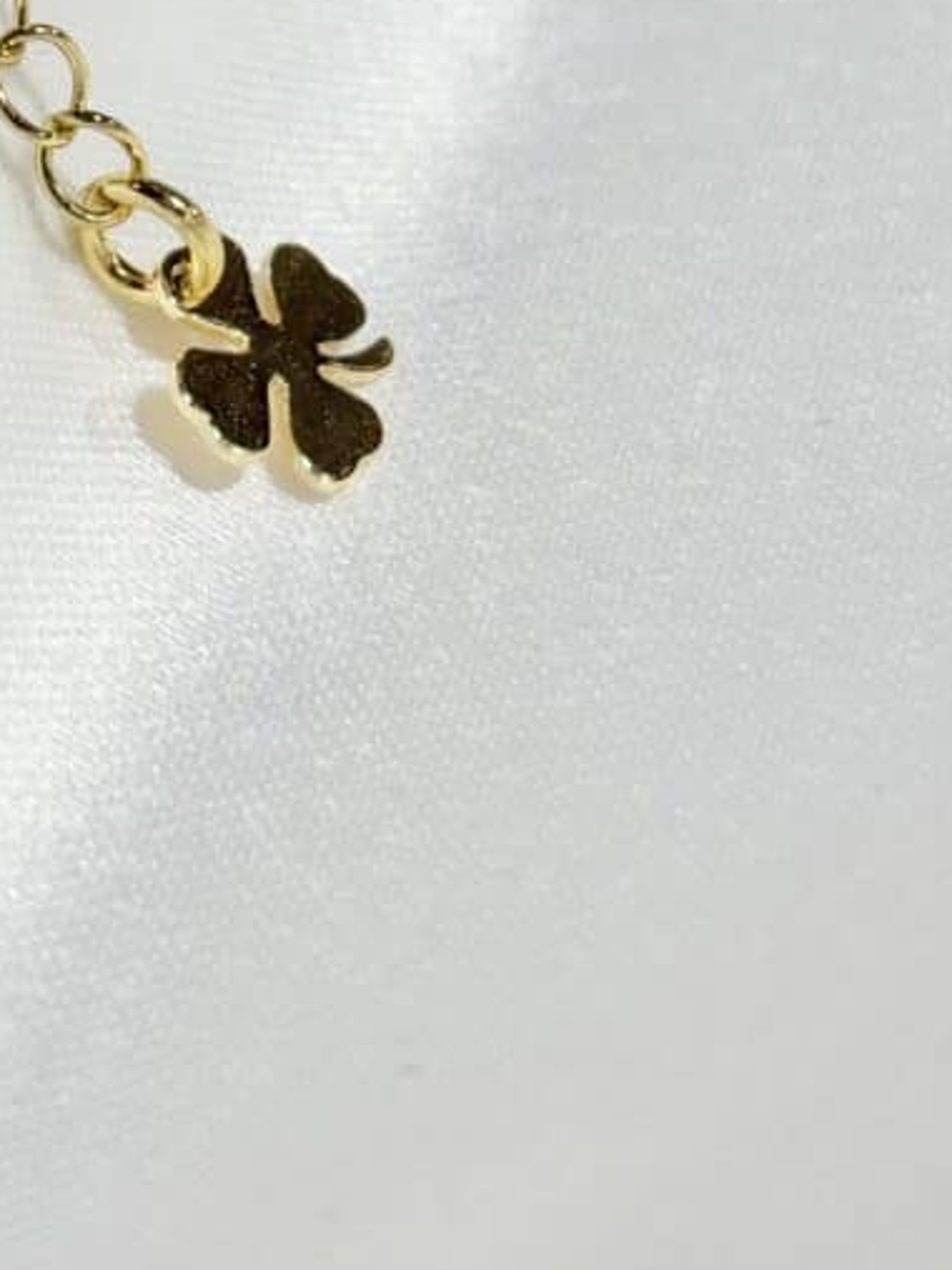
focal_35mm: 105
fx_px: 3852
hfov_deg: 14.0
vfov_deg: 18.3
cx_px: 153
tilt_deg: -31.6
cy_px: 63
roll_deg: +0.9
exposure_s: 1/423
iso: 32
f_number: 1.6
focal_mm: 5.96
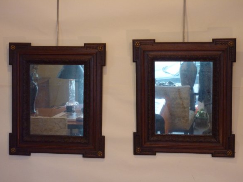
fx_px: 484
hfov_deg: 28.2
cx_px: 121
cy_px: 90
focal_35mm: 69
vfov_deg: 21.3
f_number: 4.1
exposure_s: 1/40
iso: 320
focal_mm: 11
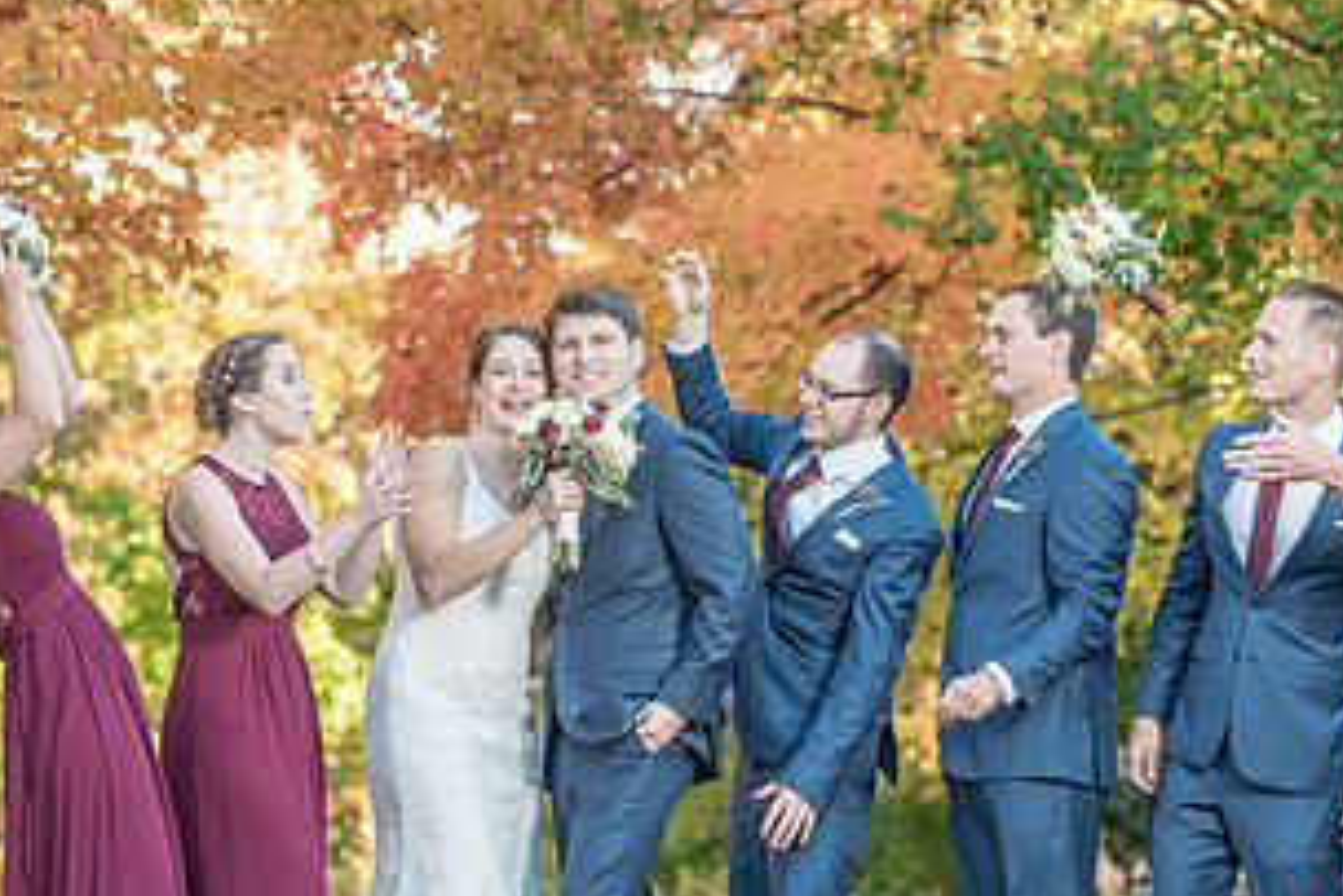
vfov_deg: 4.6
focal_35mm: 301
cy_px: 432
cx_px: 526
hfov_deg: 6.8
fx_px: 11234
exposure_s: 1/250
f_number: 5.6
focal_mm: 147
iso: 800
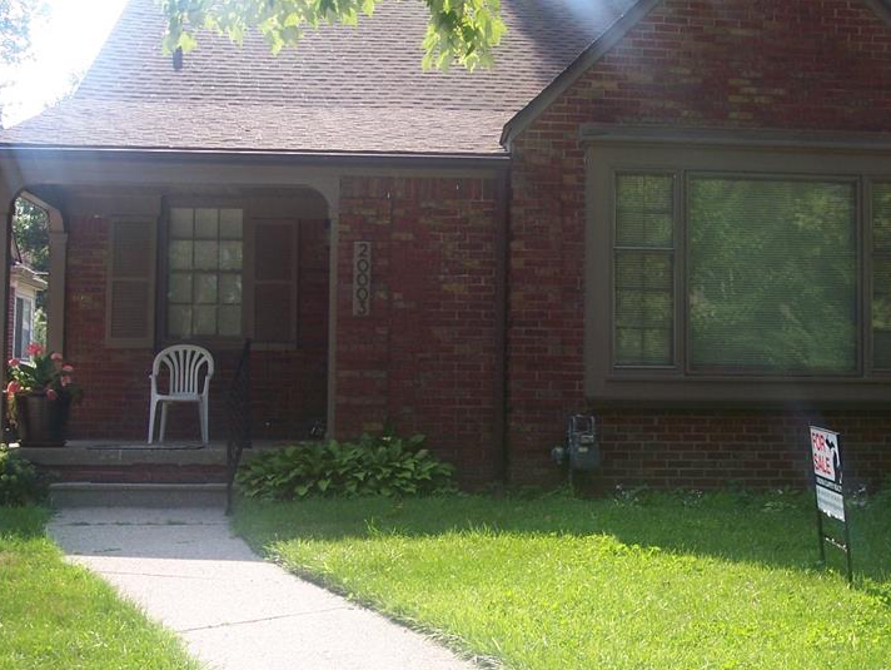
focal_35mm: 56
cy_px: 319
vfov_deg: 26.1
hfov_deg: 34.2
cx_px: 542
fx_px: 1442
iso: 100
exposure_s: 1/350
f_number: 3.4
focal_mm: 8
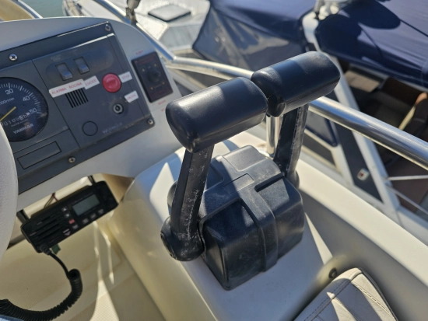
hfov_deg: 73.9
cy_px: 160
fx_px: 285
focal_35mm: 23
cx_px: 214
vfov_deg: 58.9
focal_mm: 6.3
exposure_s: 1/750
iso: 10
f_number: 1.7
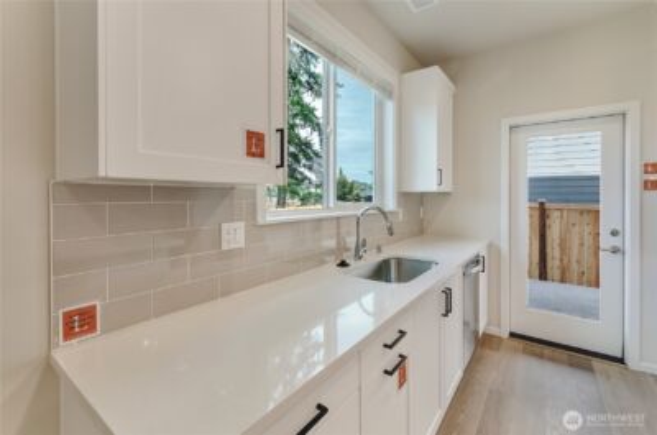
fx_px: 273
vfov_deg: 77.1
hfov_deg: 100.5
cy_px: 218
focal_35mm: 15
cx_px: 328
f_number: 7.1
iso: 160
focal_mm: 10
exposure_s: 1/20
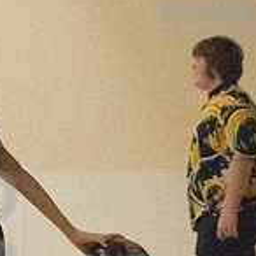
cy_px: 219
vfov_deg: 4.9
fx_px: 2970
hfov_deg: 4.9
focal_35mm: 355
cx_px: -37
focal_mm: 70
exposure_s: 1/1250
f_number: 4.5
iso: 10000
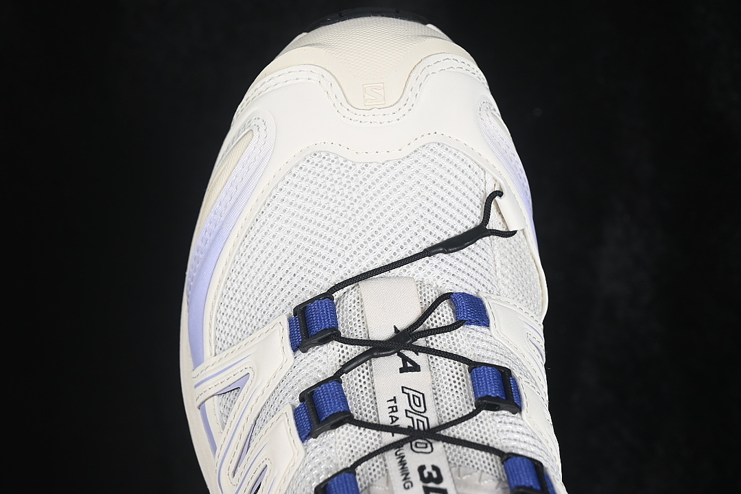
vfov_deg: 18.2
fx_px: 1544
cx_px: 370
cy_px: 247
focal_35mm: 75
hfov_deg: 27.0
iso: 160
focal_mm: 50
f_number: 7.1
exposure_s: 1/80
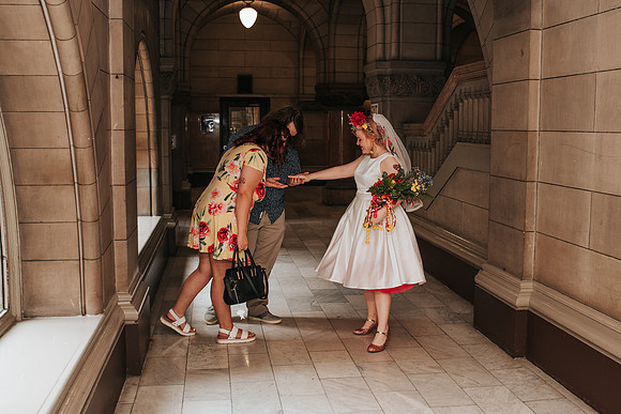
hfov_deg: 46.2
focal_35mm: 42
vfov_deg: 31.8
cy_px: 206
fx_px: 727
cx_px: 328
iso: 1000
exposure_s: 1/160
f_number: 4
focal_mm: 35
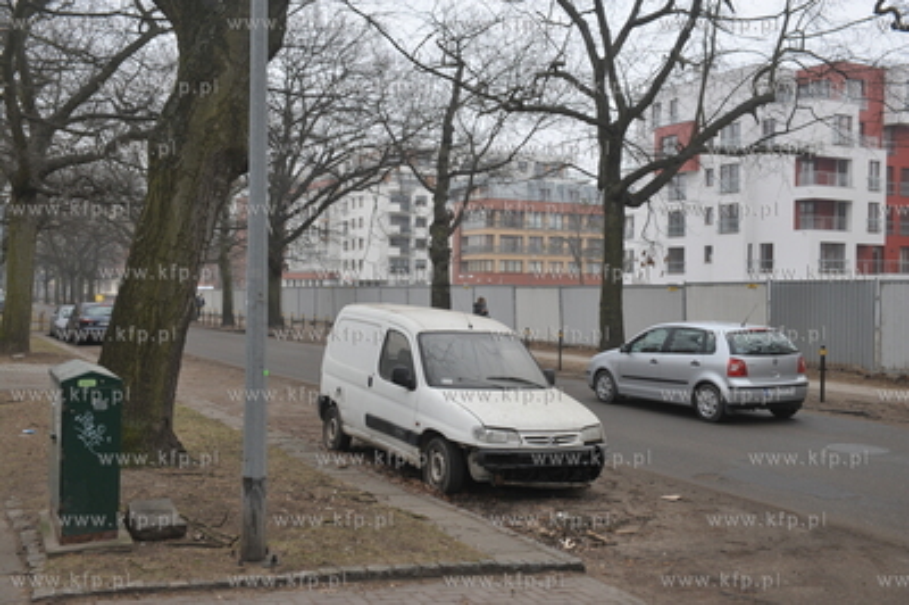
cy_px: 302
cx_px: 454
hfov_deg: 53.2
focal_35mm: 36
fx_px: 908
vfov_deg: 36.8
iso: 400
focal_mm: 36
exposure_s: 1/400
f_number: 5.6
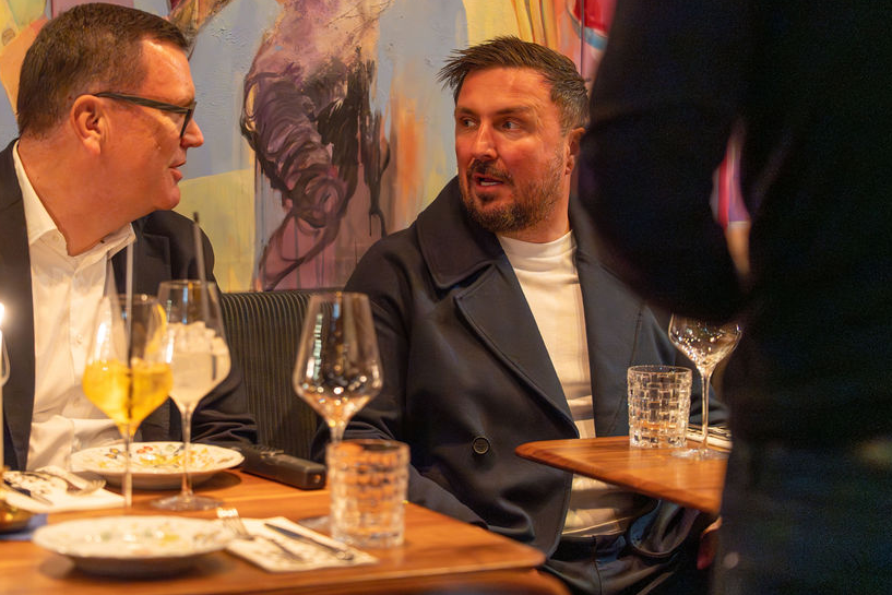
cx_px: 371
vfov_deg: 13.3
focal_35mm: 103
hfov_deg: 19.8
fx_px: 2552
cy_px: 244
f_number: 2.8
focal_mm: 82.2
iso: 8000
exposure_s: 1/100
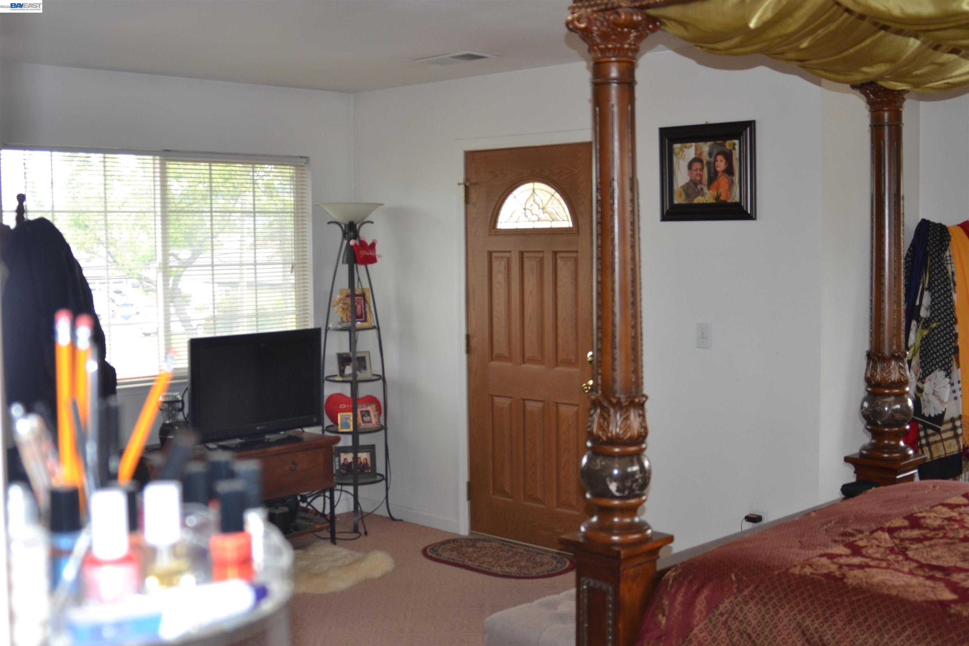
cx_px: 484
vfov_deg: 31.9
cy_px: 323
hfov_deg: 46.4
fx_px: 1130
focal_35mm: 42
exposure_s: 1/125
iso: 250
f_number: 4
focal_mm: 28
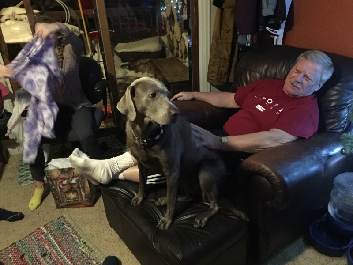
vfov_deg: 48.2
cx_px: 176
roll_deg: +3.5
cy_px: 132
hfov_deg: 61.7
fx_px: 296
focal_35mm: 29
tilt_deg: -26.3
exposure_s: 1/4
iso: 320
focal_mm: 4.15
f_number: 2.2
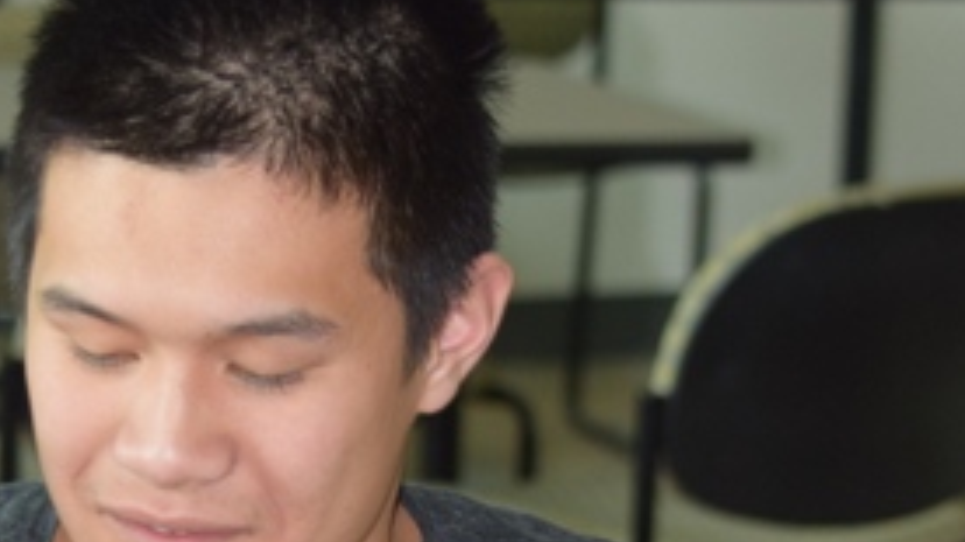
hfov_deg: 9.5
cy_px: 769
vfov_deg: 5.3
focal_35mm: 226
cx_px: 306
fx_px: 5781
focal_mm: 62
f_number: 4.5
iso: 900
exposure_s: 1/60
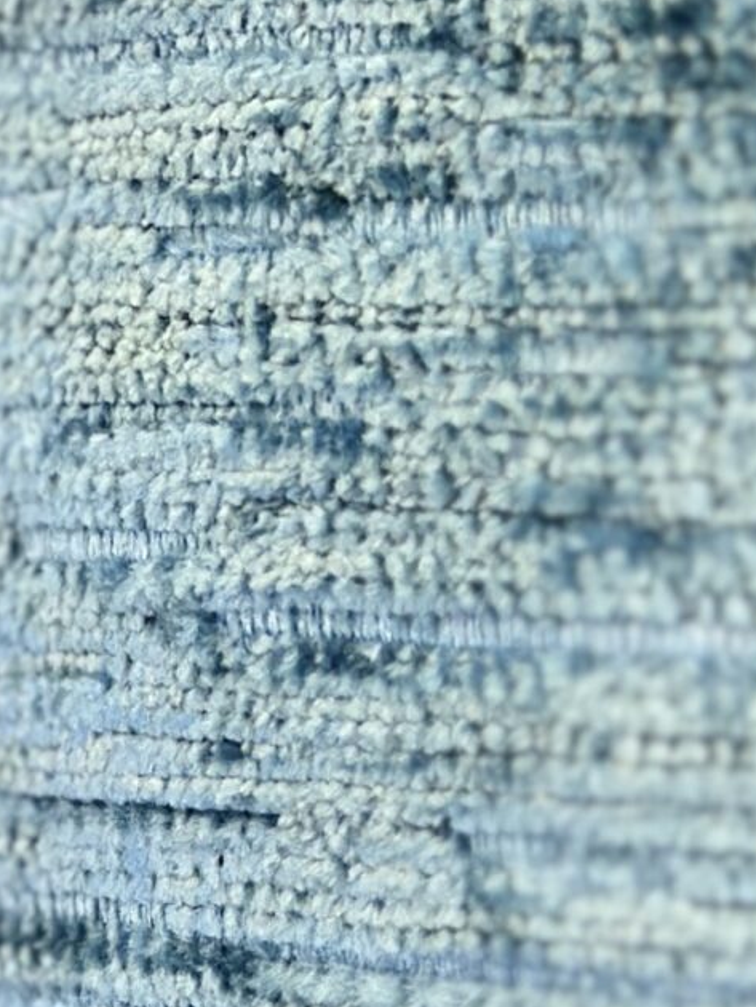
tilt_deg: -17.6
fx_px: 5674
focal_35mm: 195
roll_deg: +0.8
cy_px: -264
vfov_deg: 10.0
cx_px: -272
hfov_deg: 7.5
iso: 160
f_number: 1.78
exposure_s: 1/120
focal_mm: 6.86
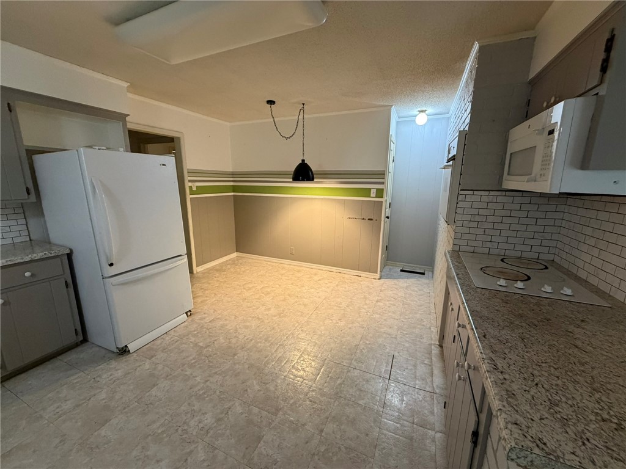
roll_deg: -0.9
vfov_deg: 85.7
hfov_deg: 102.1
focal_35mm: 14
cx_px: 313
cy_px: 234
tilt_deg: -12.1
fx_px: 253
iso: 400
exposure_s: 1/60
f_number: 2.2
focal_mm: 2.22
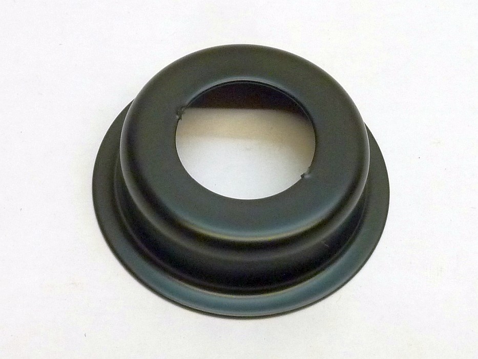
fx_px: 608
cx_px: 239
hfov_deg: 42.9
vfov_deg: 32.9
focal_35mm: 44
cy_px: 180
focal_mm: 7.3
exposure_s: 1/30
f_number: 3.7
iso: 320
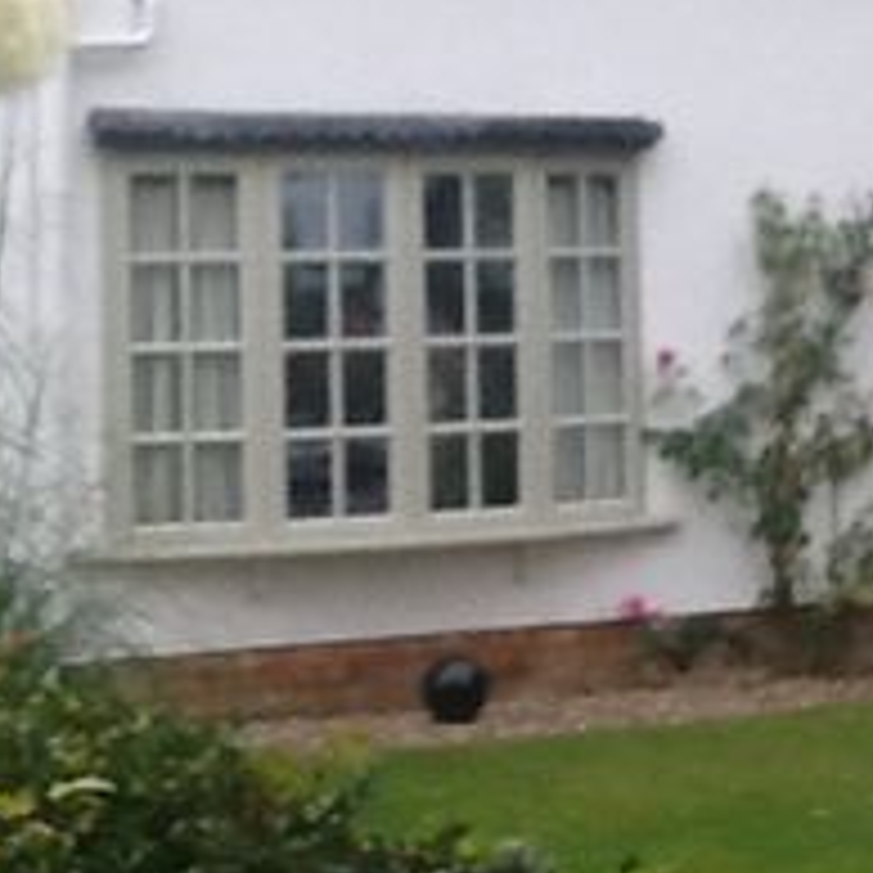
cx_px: 351
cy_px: -14
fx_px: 3424
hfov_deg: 14.5
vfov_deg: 14.3
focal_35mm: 120
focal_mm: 2.03
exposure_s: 1/281
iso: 40
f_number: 2.4
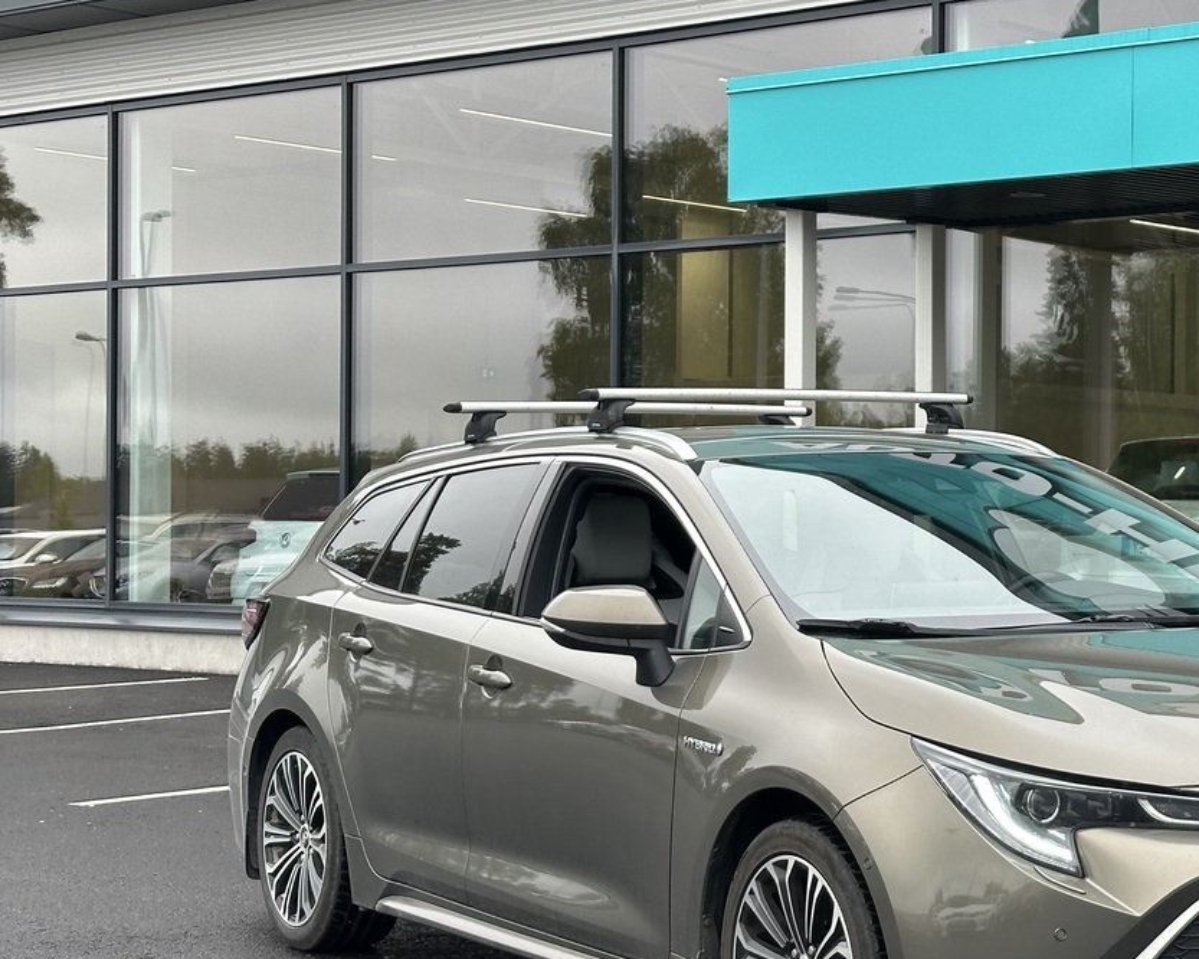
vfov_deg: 18.9
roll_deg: +0.1
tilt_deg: +0.6
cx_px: 944
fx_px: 2874
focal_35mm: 81
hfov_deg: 23.3
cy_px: 543
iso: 64
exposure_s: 1/424
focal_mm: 6.86
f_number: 1.78
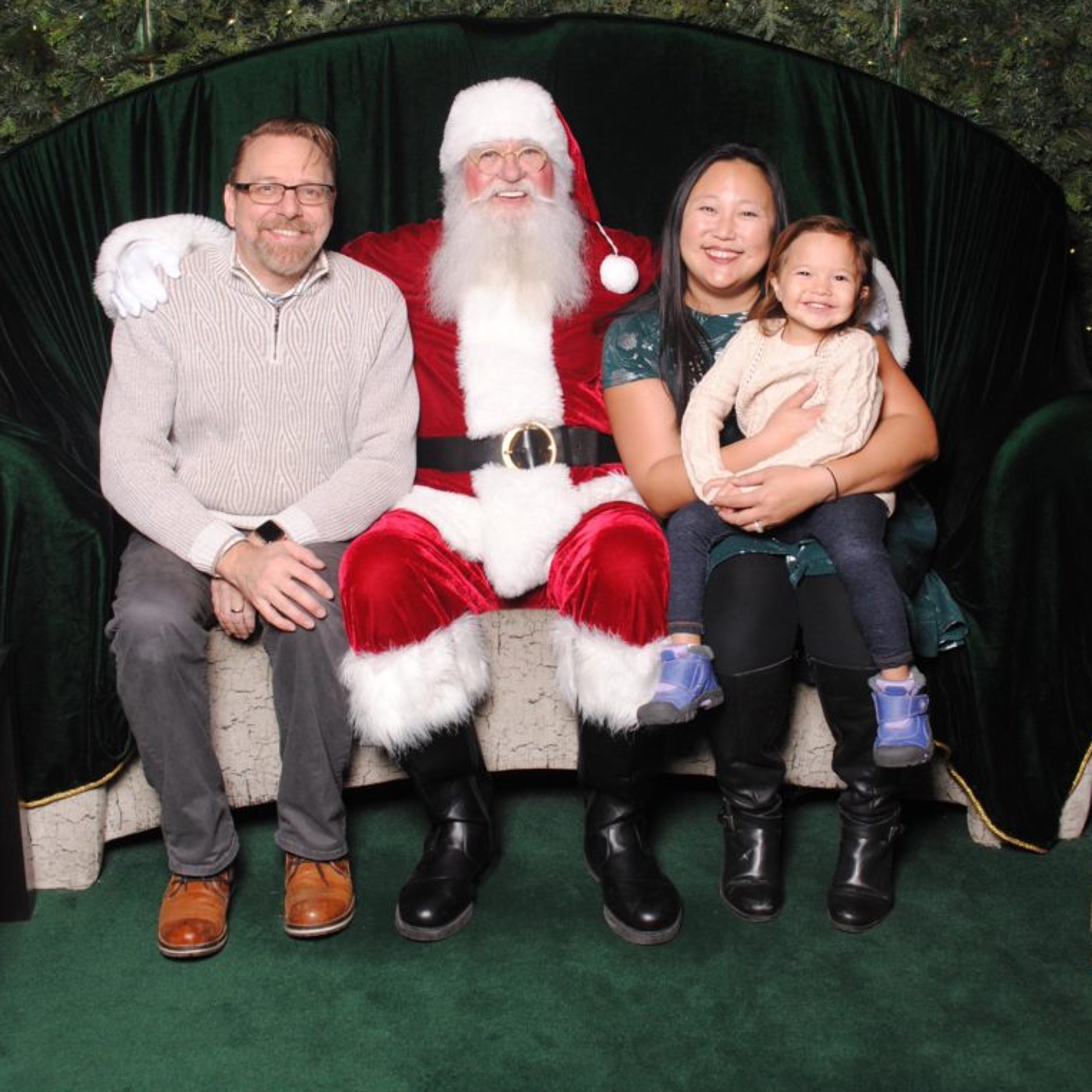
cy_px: 444
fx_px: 1642
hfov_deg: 36.8
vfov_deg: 36.7
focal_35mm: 46
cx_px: 548
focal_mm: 24
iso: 200
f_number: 6.3
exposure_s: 1/80
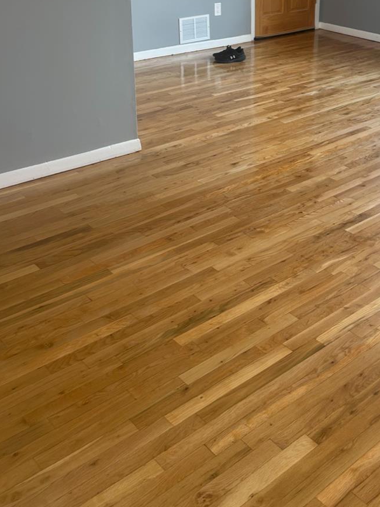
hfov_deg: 31.5
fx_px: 659
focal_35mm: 45
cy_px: 104
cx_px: 289
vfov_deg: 40.4
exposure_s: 1/126
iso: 64
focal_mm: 5.7
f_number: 1.5
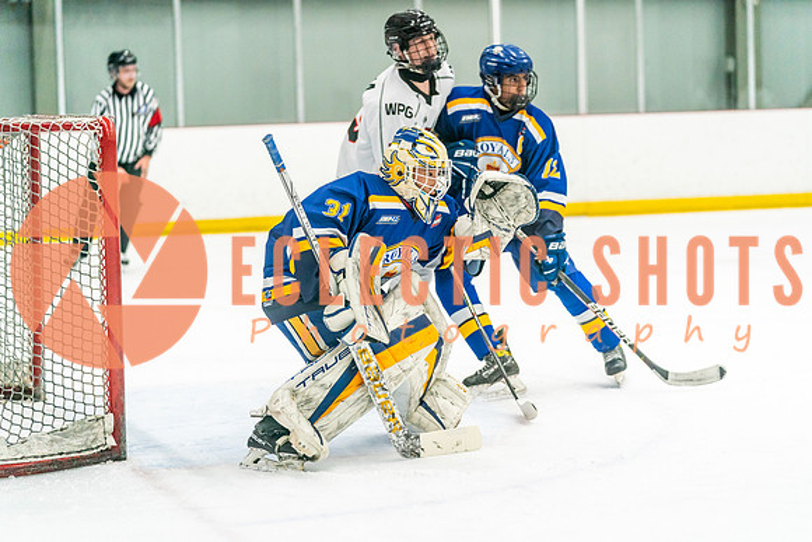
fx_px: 2369
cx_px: 406
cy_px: 271
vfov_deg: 13.0
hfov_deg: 19.5
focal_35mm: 105
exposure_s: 1/1250
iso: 3200
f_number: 2.8
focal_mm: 105
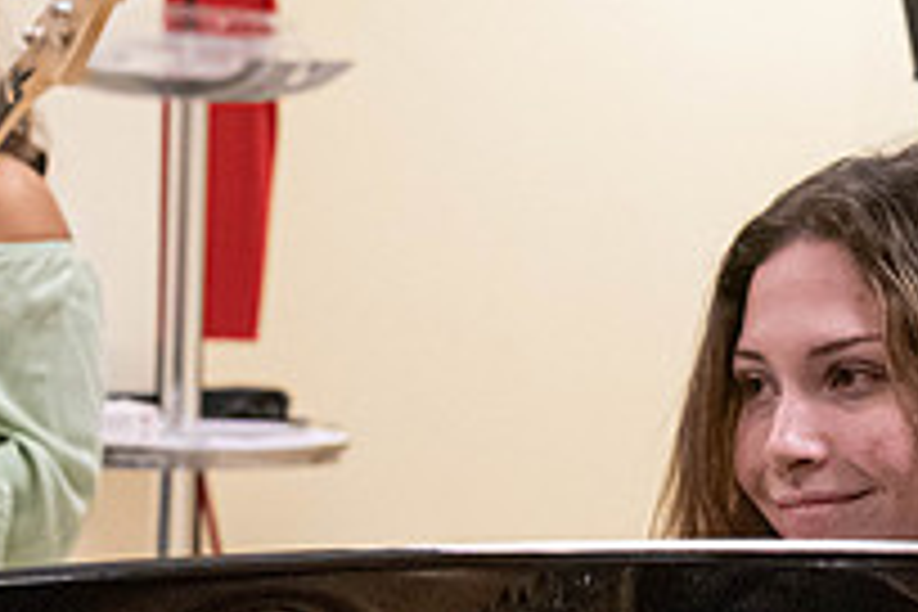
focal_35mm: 199
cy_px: 254
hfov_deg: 10.3
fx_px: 5074
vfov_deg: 6.9
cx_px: 810
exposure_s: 1/250
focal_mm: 70
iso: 10000
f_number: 7.1
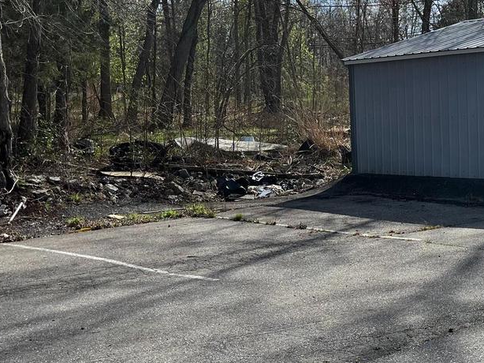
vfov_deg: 24.0
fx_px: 853
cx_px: 444
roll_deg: +1.9
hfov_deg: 30.2
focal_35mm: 61
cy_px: 185
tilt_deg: -3.7
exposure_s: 1/4149
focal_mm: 5.1
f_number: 1.6
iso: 50
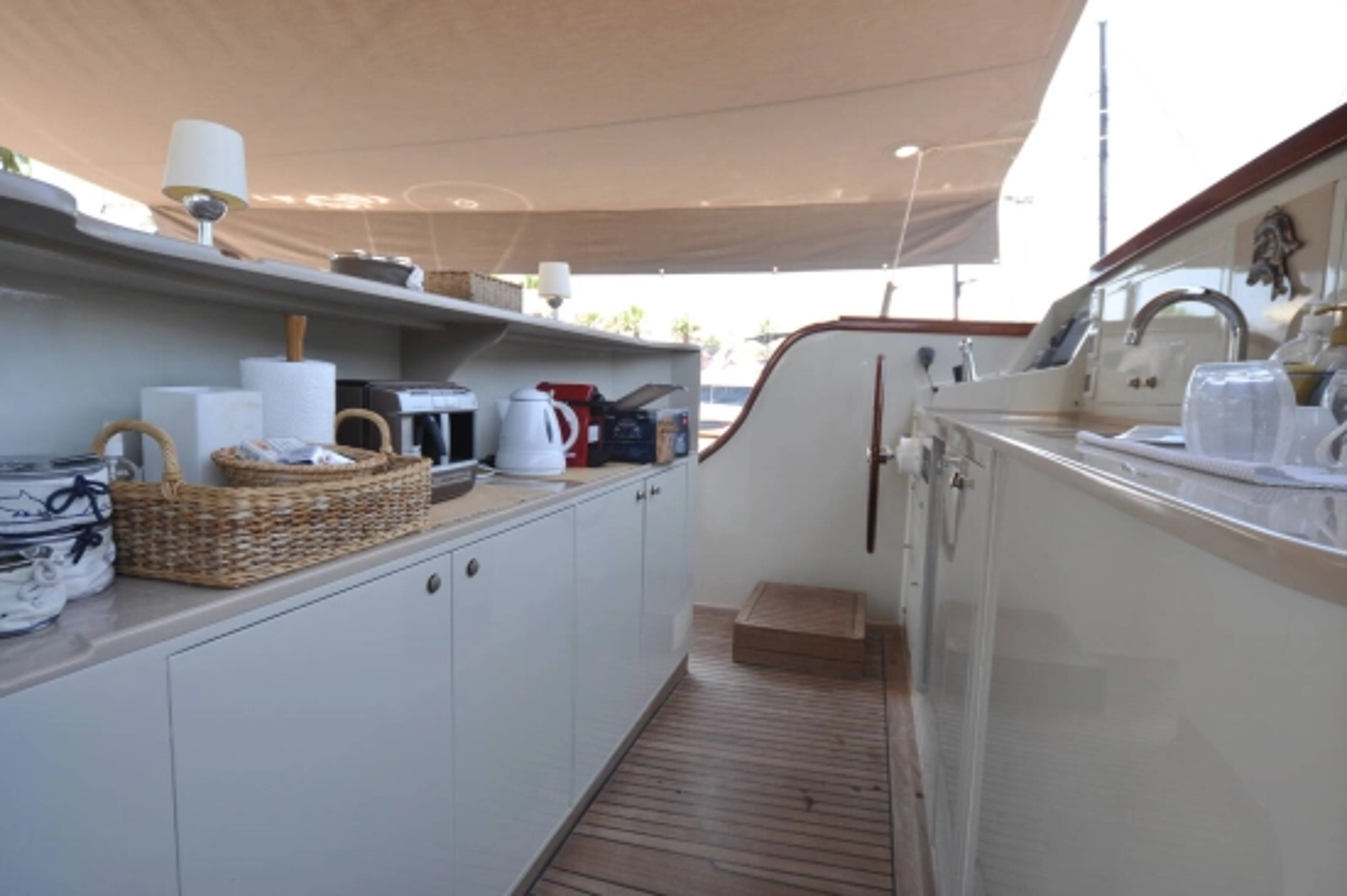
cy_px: 448
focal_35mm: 18
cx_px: 674
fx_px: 673
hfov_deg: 90.0
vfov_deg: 67.3
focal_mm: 12
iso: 250
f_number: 5.6
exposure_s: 1/125
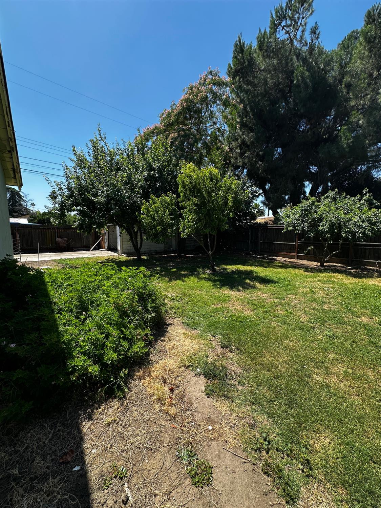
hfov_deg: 85.7
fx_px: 205
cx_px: 190
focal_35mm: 14
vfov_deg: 102.1
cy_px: 254
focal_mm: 2.22
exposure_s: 1/711
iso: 40
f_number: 2.2
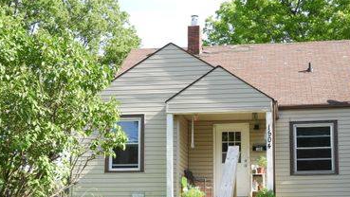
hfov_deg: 35.3
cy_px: 169
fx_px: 548
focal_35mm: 59
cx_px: 216
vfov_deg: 20.1
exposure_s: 1/250
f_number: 3.8
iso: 100
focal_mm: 7.2
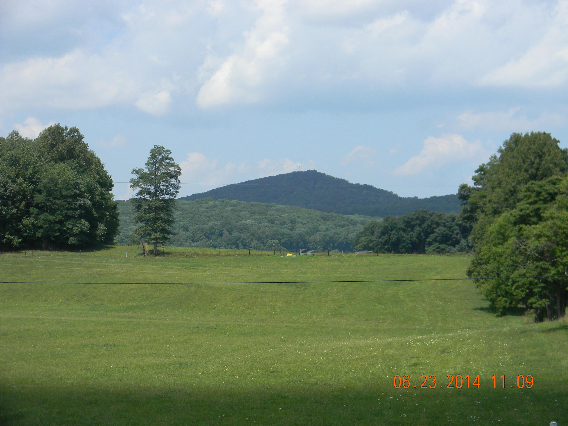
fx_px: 1362
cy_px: 213
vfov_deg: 17.8
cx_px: 284
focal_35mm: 83
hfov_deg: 23.6
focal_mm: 15.1
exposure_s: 1/615
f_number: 4.5
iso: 80
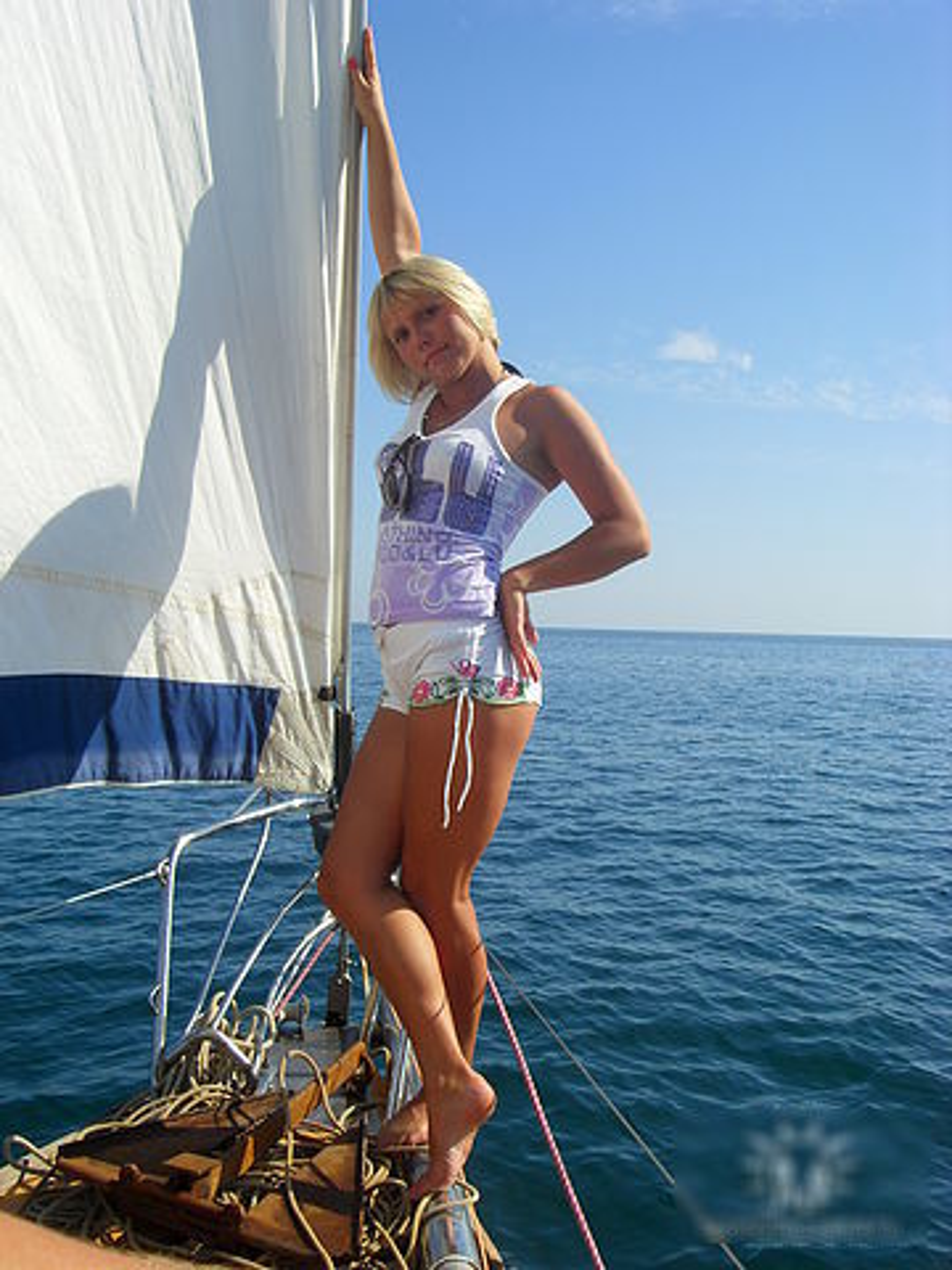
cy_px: 635
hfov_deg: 36.8
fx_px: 1430
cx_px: 476
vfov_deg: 47.9
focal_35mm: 39
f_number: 6.2
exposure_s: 1/350
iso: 80
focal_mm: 6.6
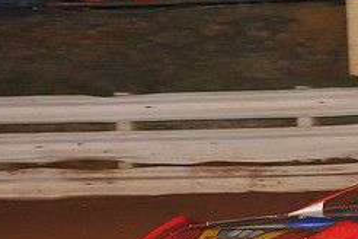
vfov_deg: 4.3
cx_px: 384
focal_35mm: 318
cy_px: 224
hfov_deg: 6.5
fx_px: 3162
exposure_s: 1/250
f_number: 5.6
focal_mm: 135
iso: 500
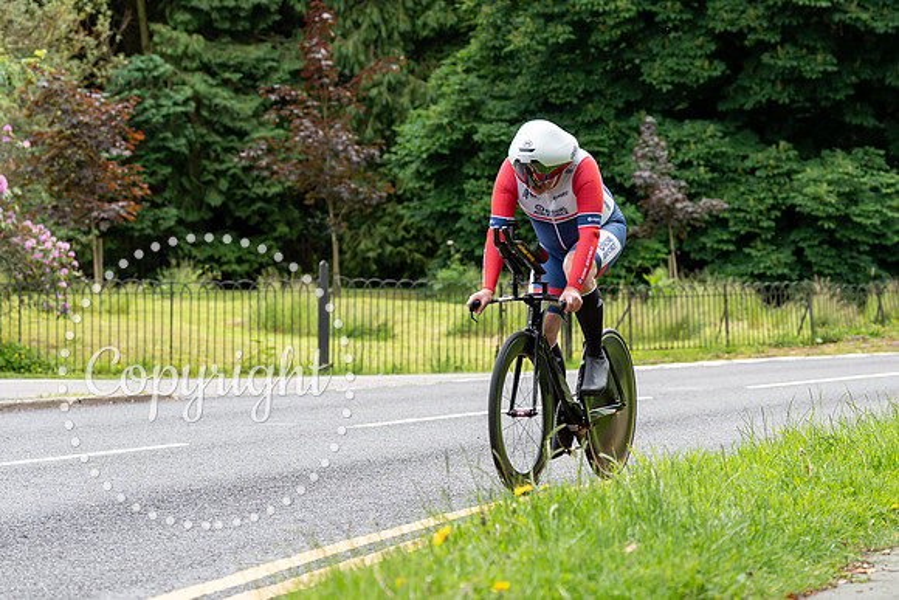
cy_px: 326
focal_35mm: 98
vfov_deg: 13.9
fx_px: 2454
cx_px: 528
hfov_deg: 20.7
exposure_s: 1/1000
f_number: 3.5
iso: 500
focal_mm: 70
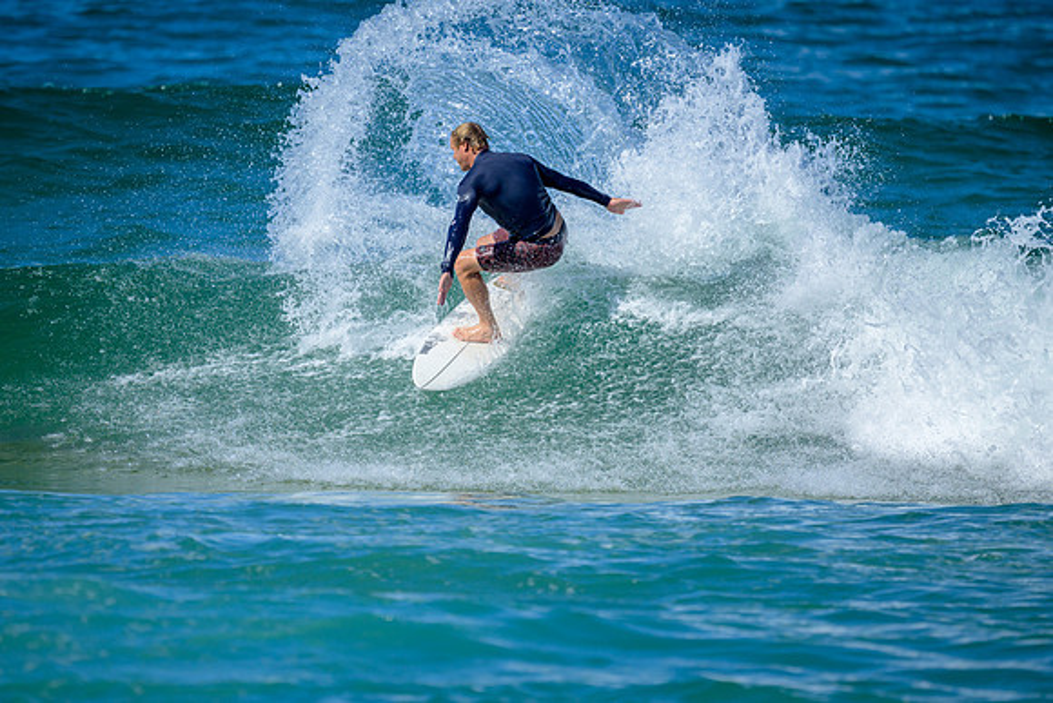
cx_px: 526
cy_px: 352
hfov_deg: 2.6
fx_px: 23404
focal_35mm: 800
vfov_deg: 1.7
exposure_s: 1/2500
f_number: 6.3
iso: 360
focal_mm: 800
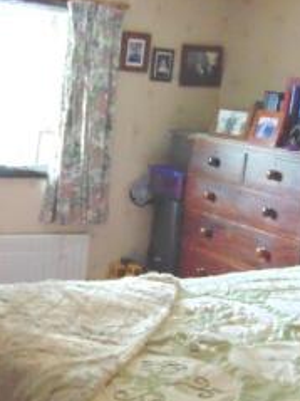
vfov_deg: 31.6
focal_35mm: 61
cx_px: 127
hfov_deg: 24.0
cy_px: 242
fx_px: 706
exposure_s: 1/13
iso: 400
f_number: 3
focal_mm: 4.5
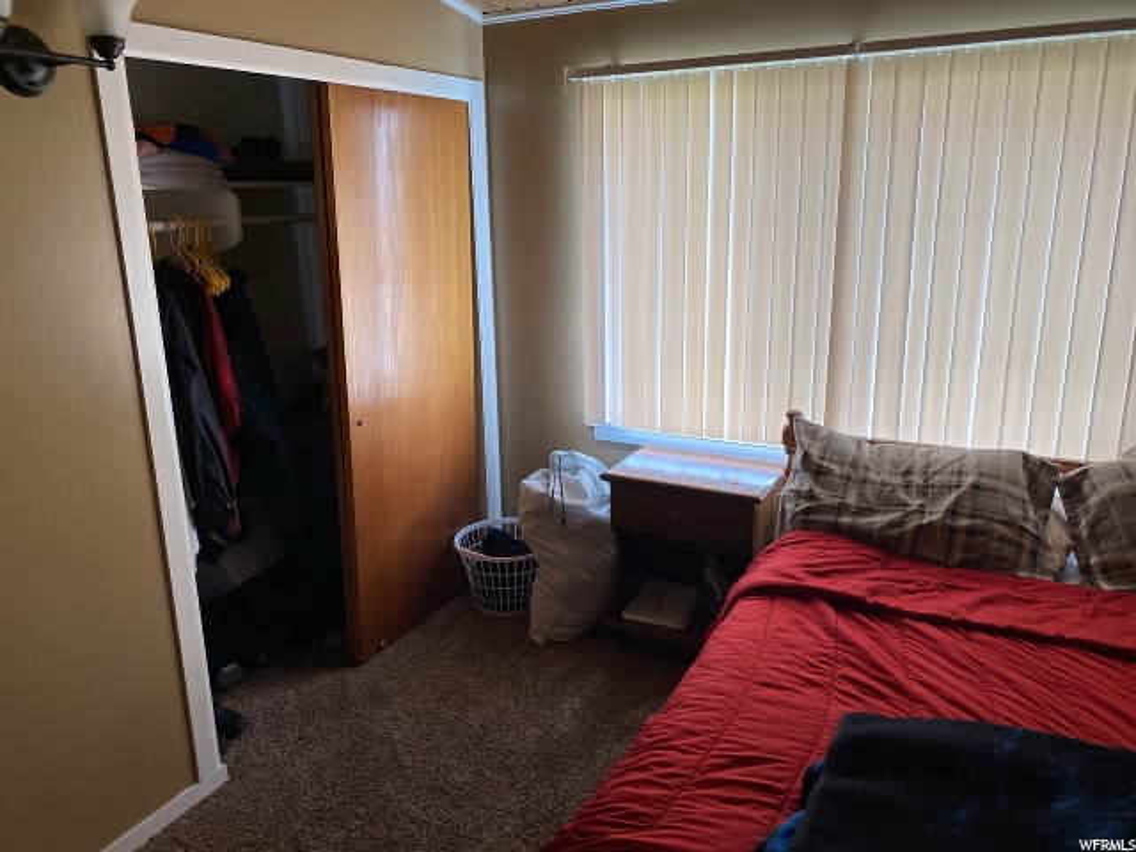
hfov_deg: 67.3
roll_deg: +1.4
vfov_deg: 53.1
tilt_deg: -13.9
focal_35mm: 26
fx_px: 853
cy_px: 426
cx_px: 568
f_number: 1.8
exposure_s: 1/121
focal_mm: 4.25
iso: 125
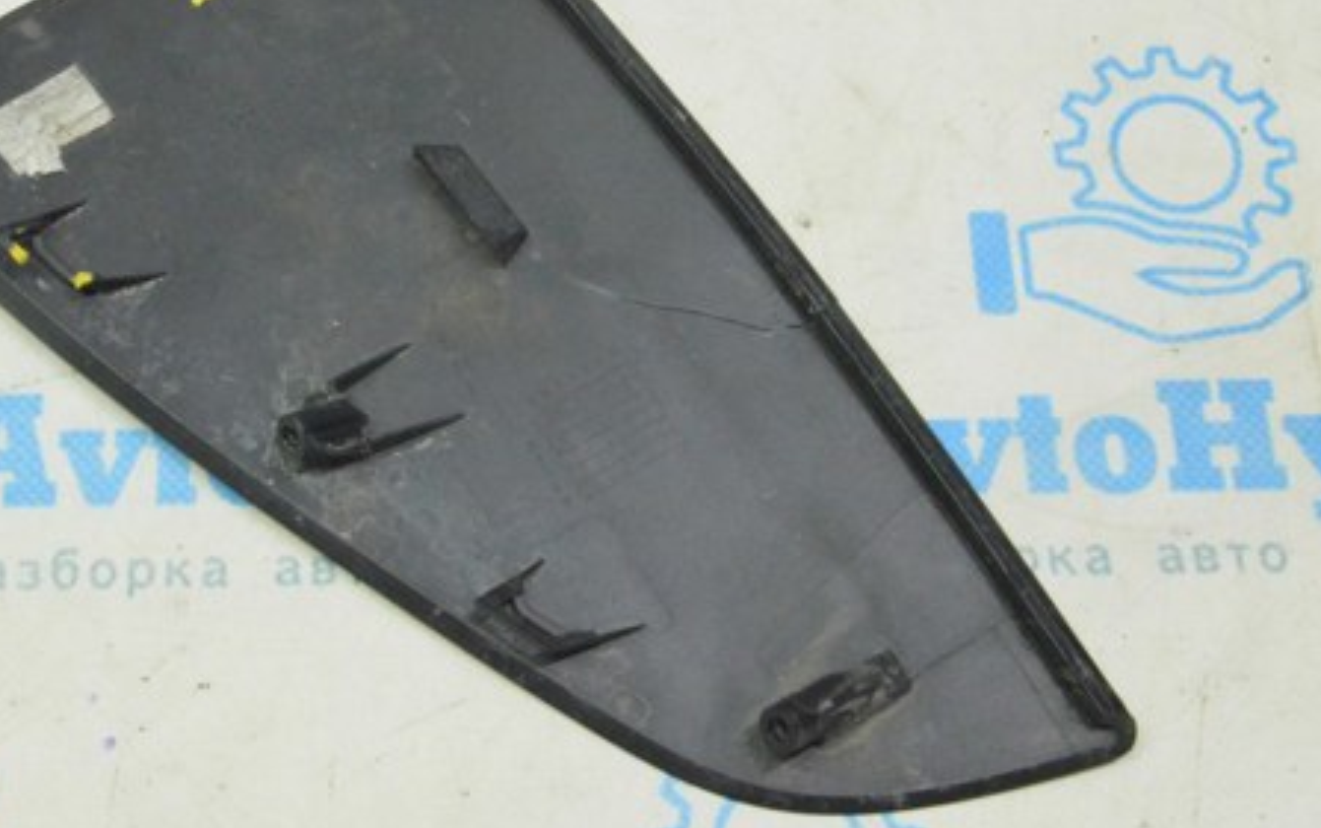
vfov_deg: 19.2
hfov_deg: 30.0
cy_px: 285
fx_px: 2440
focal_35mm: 68
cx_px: 399
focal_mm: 31
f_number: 20
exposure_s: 1/20
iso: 6400
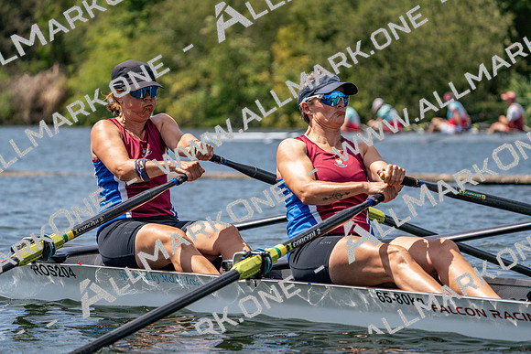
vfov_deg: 6.9
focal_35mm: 200
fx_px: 2951
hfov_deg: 10.3
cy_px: 177
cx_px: 266
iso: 250
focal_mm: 200
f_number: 5.6
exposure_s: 1/2000
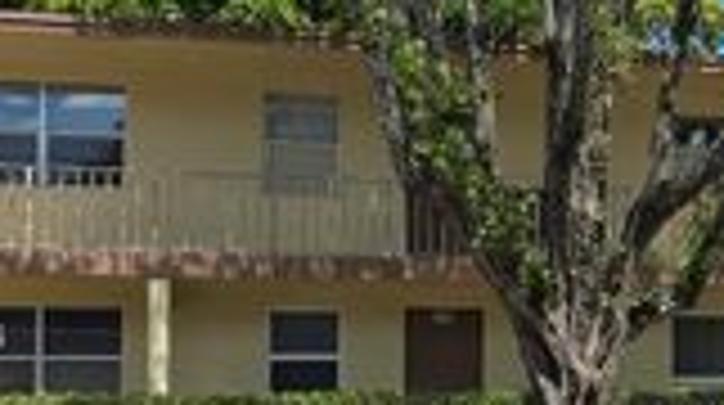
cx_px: 693
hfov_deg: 26.1
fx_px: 1495
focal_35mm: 78
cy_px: 340
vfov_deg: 15.3
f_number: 1.7
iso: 80
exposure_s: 1/5958
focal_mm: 6.3
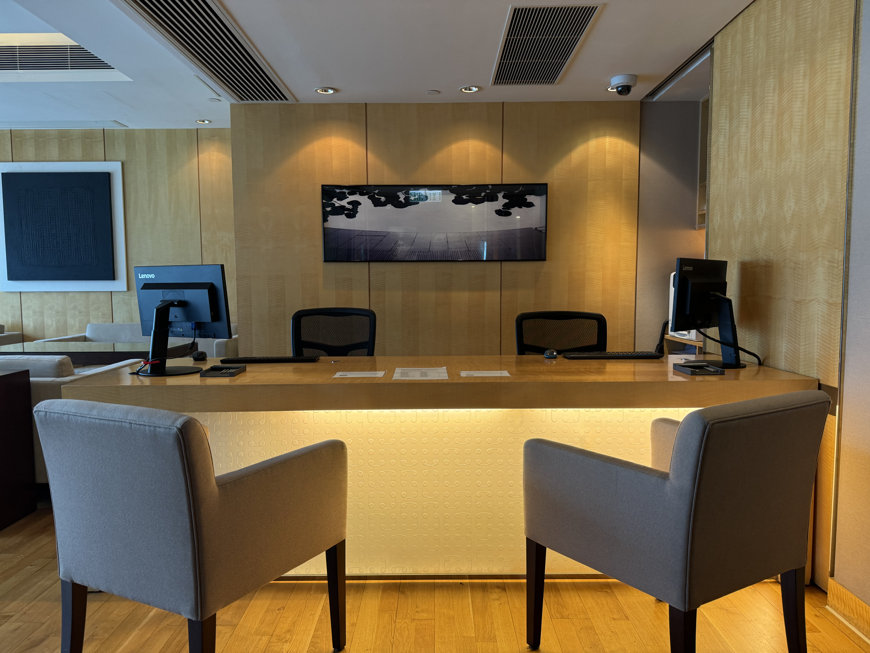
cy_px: 326
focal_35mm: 24
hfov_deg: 71.6
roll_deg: +0.1
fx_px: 603
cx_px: 435
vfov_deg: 56.8
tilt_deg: -4.6
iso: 125
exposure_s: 1/50
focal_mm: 6.76
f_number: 1.78
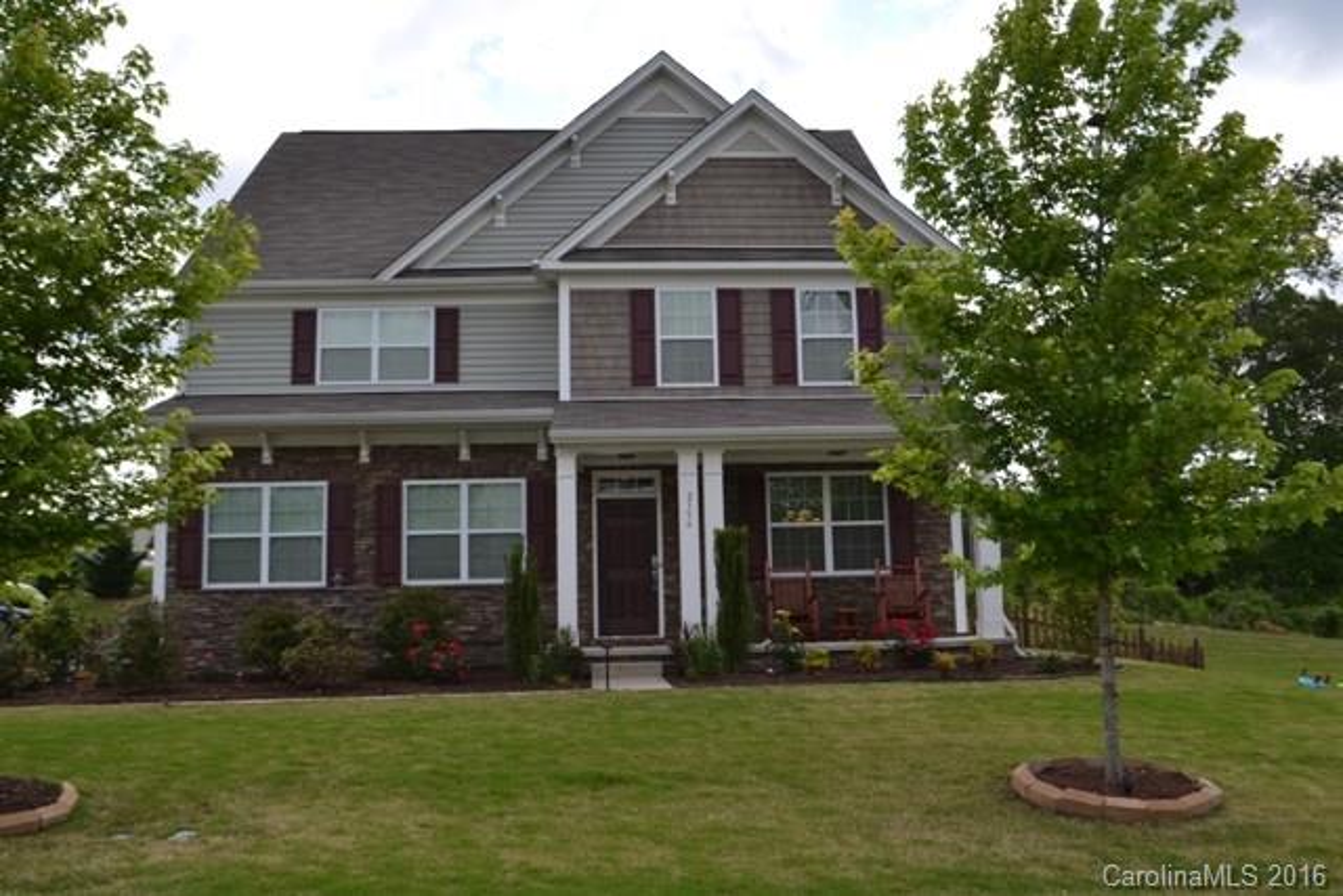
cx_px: 672
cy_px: 448
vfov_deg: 40.0
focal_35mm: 33
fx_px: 1231
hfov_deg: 57.2
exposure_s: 1/200
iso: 100
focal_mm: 22
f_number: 8
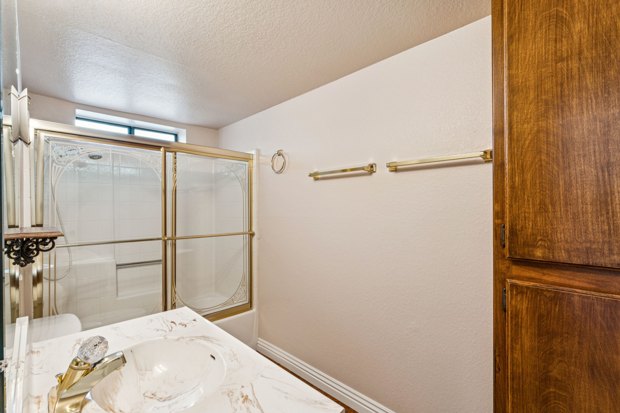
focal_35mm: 17
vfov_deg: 71.4
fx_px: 288
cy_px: 206
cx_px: 310
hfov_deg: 94.3
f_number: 13
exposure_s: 3.2
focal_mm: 16.7
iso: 100
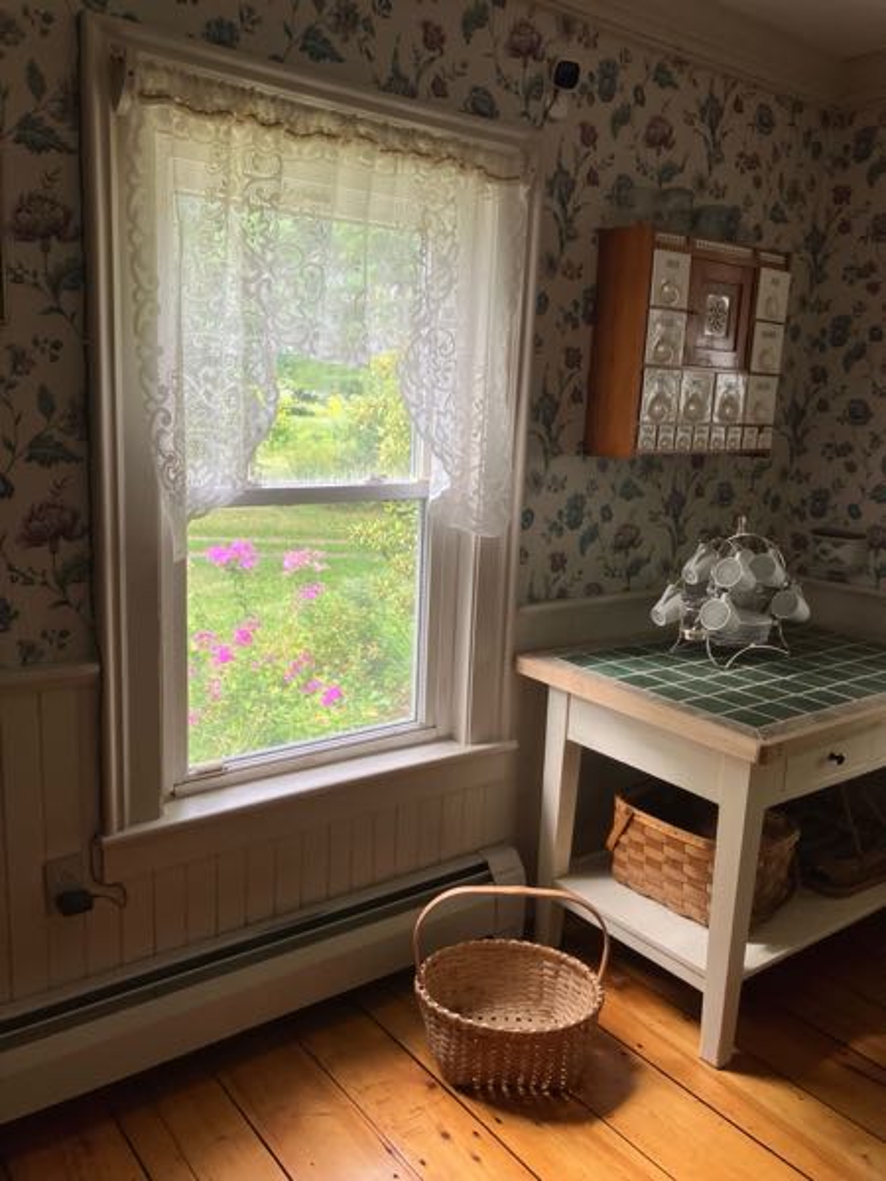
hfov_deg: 49.7
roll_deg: -2.8
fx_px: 956
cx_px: 443
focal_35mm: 28
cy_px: 590
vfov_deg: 63.4
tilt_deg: -11.8
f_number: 1.8
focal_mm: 3.99
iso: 50
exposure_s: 1/121
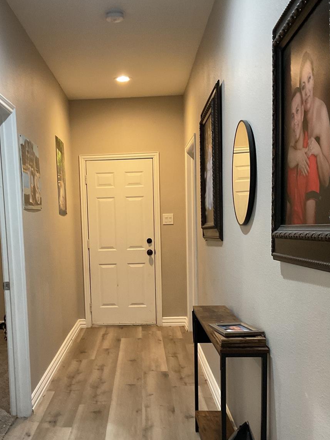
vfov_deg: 47.4
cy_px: 275
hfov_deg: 36.6
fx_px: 496
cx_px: 123
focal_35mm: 39
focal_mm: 3
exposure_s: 1/60
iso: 200
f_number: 1.8
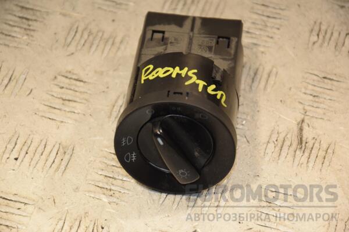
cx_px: 174
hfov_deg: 13.0
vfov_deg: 8.7
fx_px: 1527
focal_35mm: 158
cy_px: 116
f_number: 5.6
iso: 800
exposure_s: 1/200
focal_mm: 105
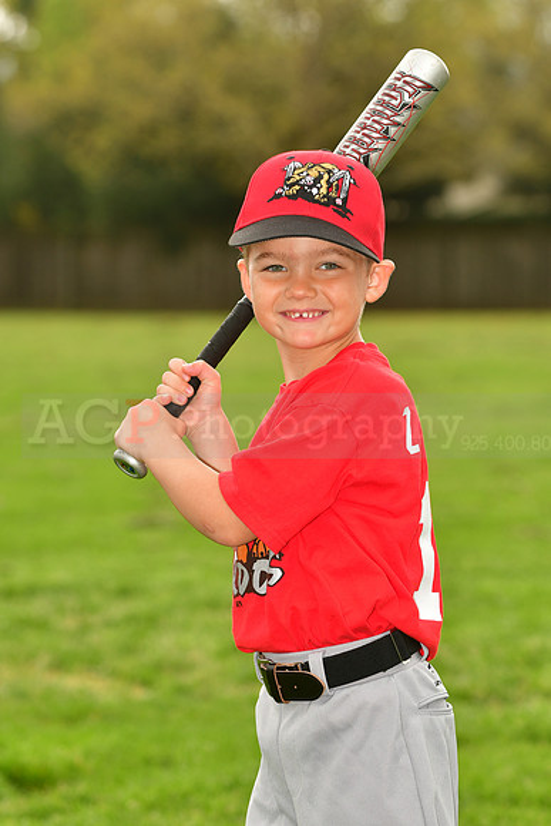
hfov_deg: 7.3
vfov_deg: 11.0
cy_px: 413
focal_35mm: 188
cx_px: 276
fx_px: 4302
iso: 200
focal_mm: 125
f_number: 5
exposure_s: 1/500
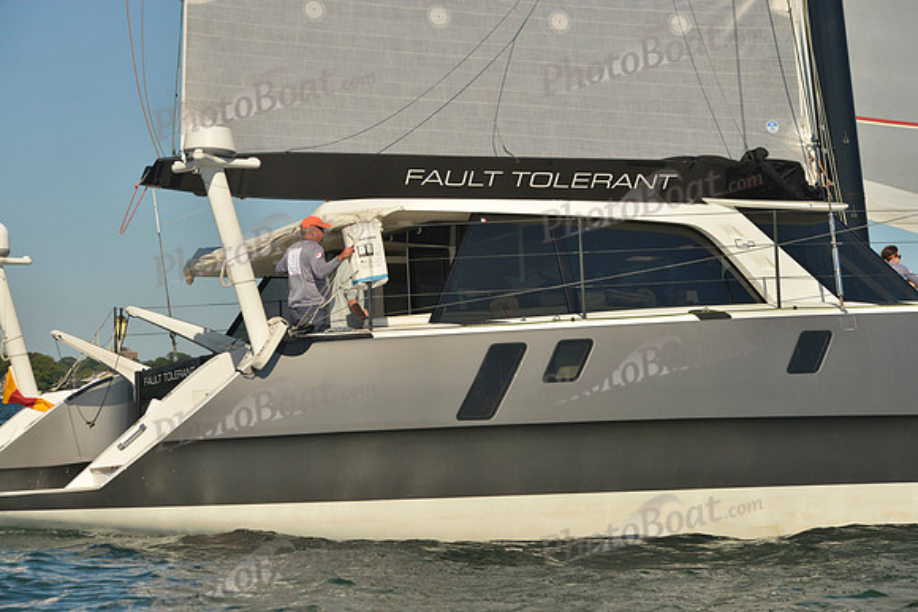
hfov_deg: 20.8
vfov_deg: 14.0
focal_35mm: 98
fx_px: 2499
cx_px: 459
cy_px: 306
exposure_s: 1/1250
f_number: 7.1
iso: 400
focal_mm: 98
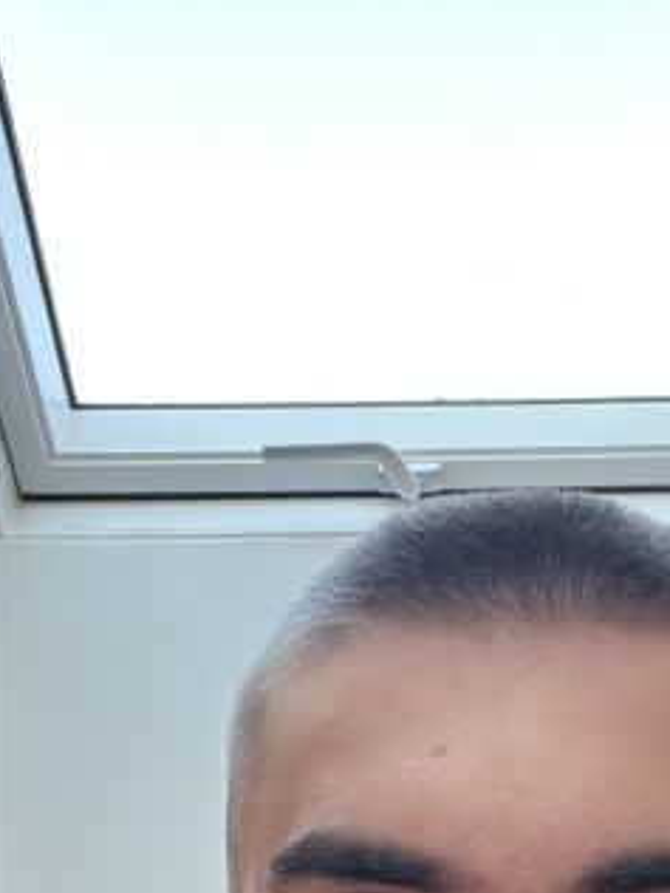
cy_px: 836
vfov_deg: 31.8
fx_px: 1471
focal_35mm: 57
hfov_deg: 25.4
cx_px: 495
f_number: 2.2
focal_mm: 2.71
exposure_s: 1/50
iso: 100
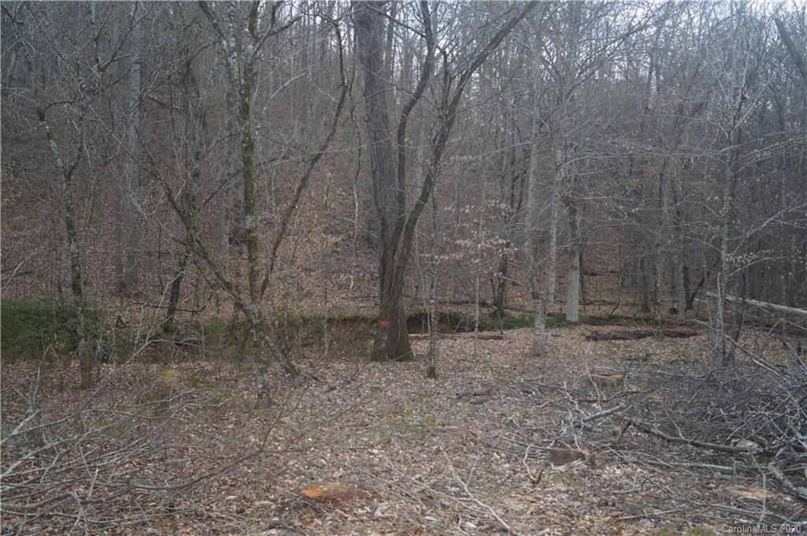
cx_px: 404
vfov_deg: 36.8
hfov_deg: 53.2
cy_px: 268
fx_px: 806
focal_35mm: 36
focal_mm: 24
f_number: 4
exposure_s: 1/160
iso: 320
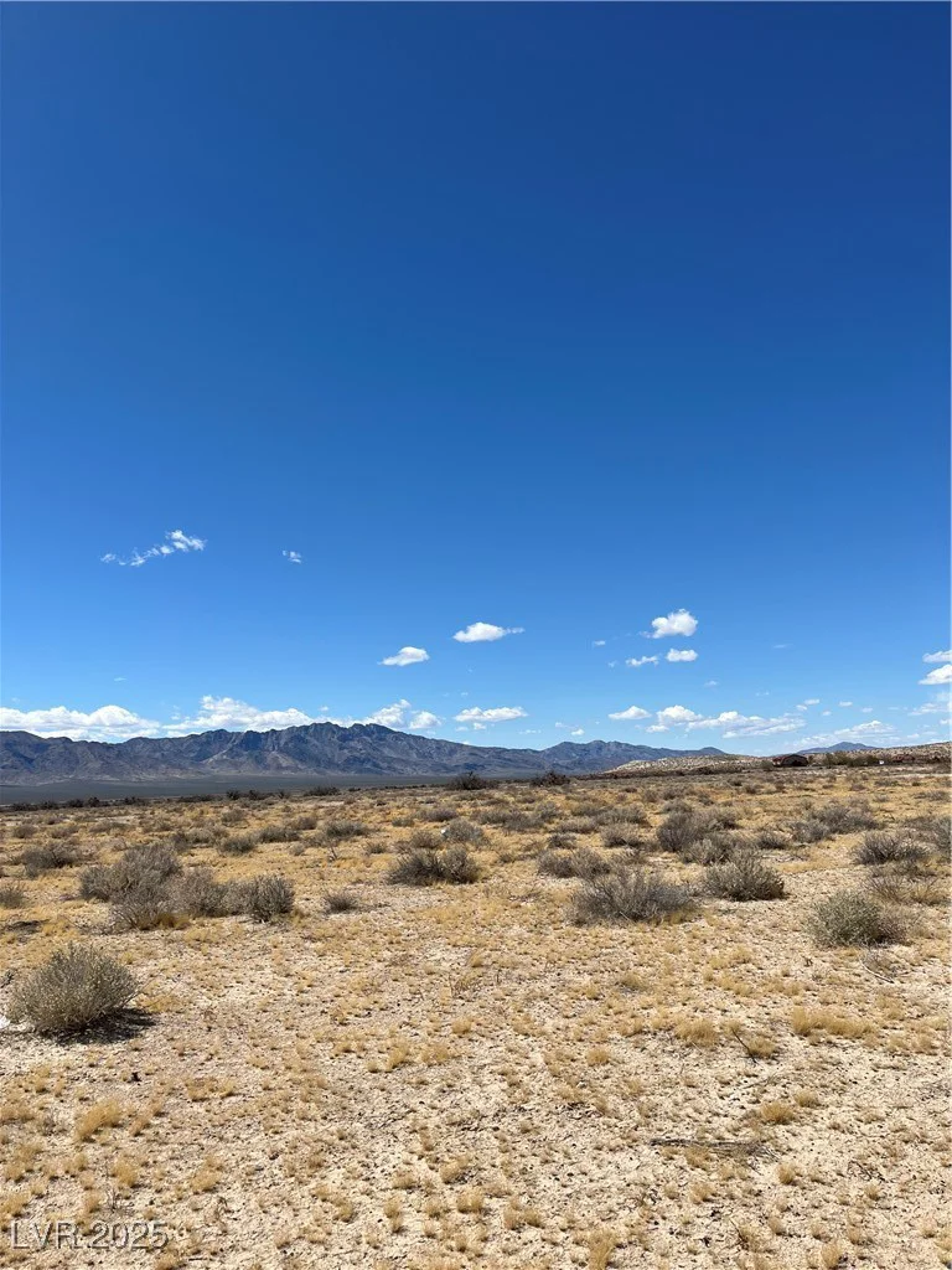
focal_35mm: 26
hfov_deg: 53.1
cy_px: 635
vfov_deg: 67.3
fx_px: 953
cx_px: 476
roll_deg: +2.2
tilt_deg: +8.3
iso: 50
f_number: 1.6
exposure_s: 1/6173
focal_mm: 5.1
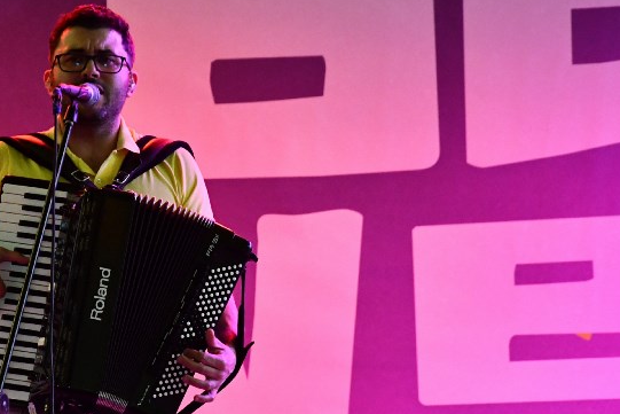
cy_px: 239
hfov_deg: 6.9
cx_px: 174
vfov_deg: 4.6
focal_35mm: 297
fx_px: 5116
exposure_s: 1/100
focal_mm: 105
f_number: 5.6
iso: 3200
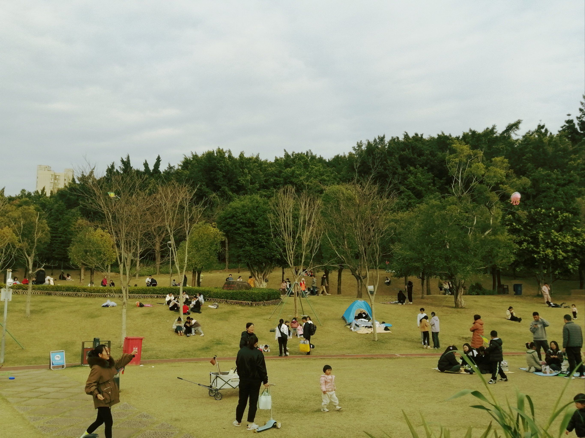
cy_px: 219
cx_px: 292
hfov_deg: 55.4
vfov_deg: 42.9
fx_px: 558
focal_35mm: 33
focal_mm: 3.88
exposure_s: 1/625
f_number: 1.8
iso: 50
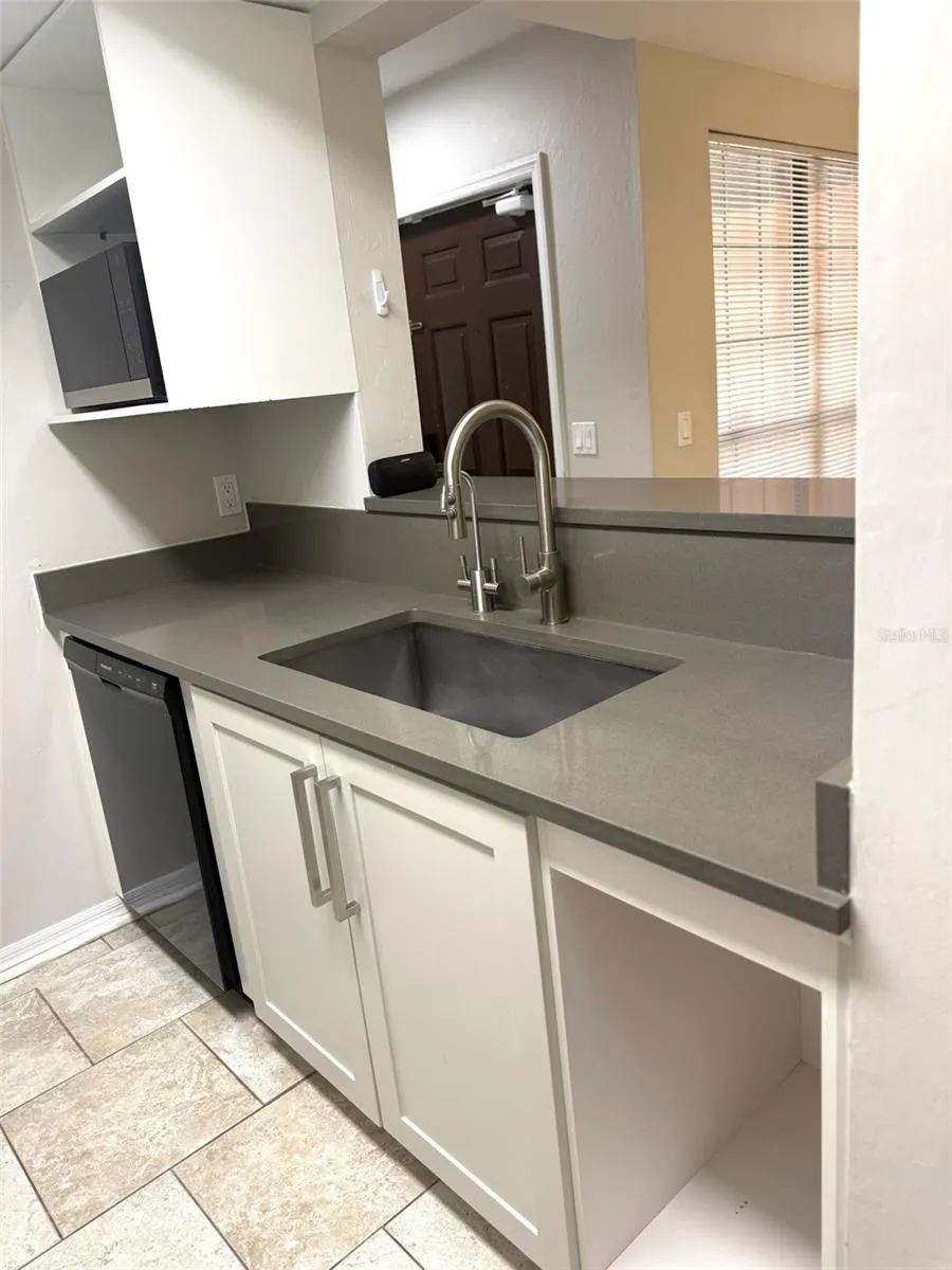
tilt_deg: -18.3
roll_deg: +5.6
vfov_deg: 71.6
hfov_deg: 56.8
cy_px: 635
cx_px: 476
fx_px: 880
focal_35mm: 24
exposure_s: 1/83
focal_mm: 6.76
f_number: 1.78
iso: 200
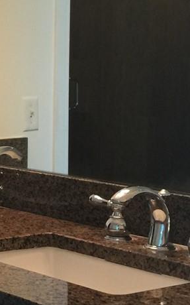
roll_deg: -1.5
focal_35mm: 107
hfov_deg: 10.8
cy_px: 121
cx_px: -234
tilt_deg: -4.1
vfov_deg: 19.4
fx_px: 888
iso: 40
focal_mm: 4.15
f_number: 2.2
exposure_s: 1/30
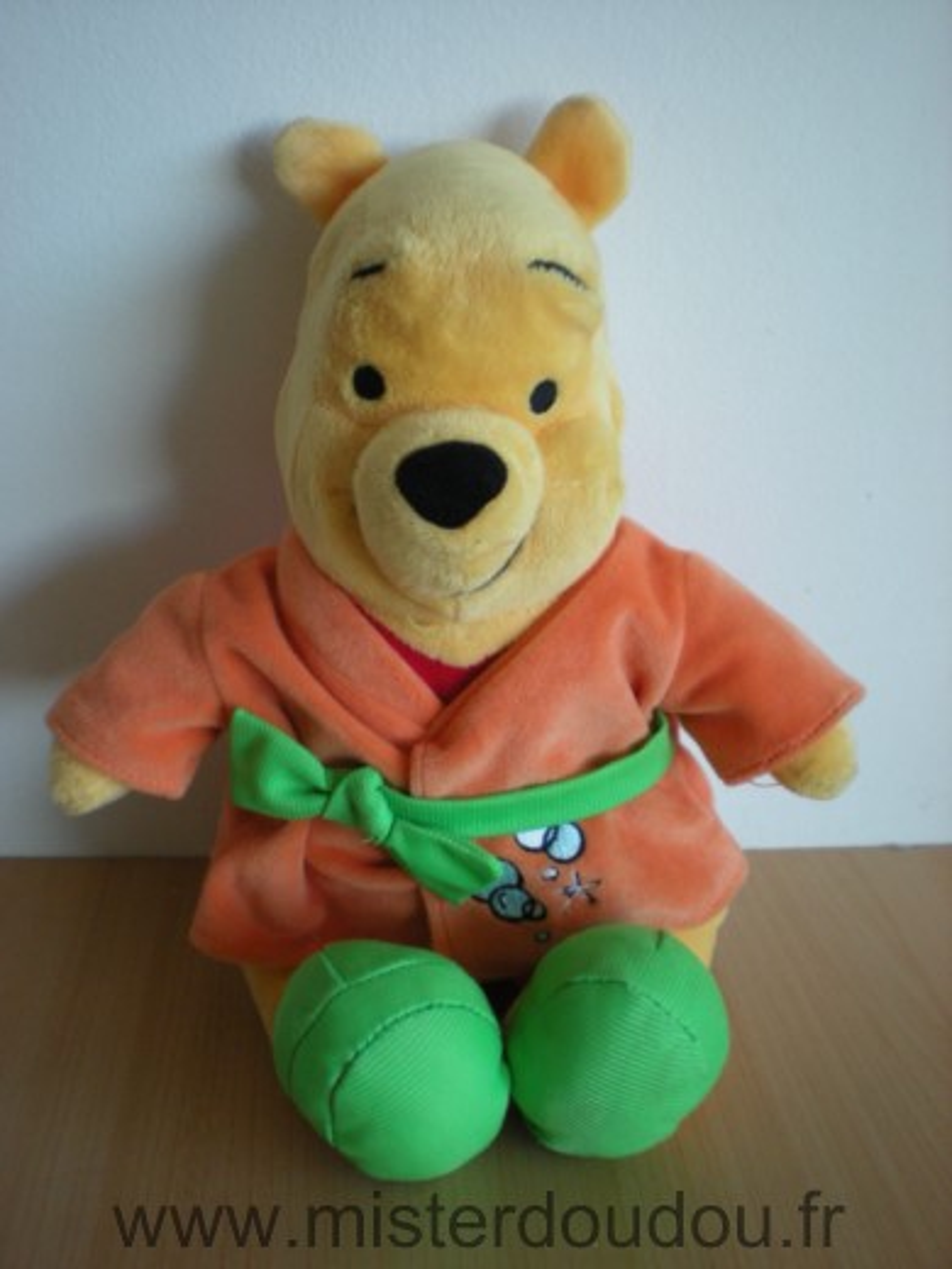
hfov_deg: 37.7
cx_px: 476
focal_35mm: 38
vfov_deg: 49.0
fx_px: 1393
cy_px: 634
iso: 200
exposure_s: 1/49
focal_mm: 6.3
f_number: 3.1
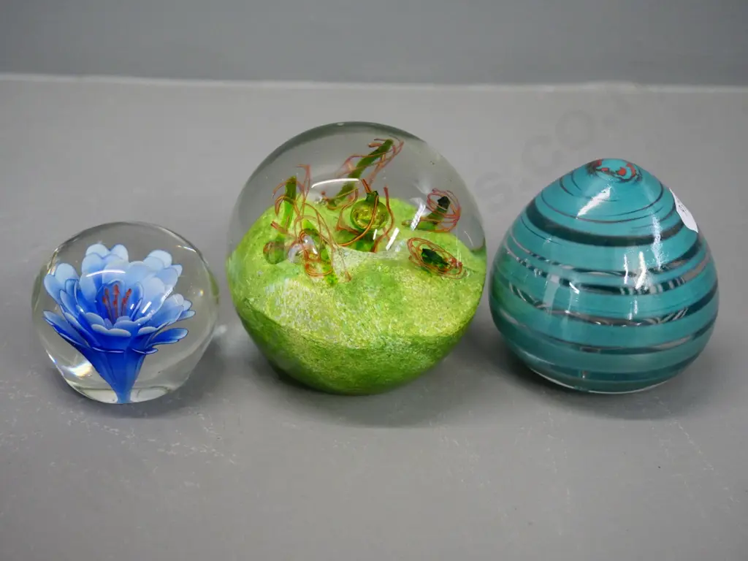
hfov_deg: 38.2
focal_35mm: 50
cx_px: 374
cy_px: 280
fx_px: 1080
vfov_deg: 29.1
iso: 3200
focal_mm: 25
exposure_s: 1/125
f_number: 4.5
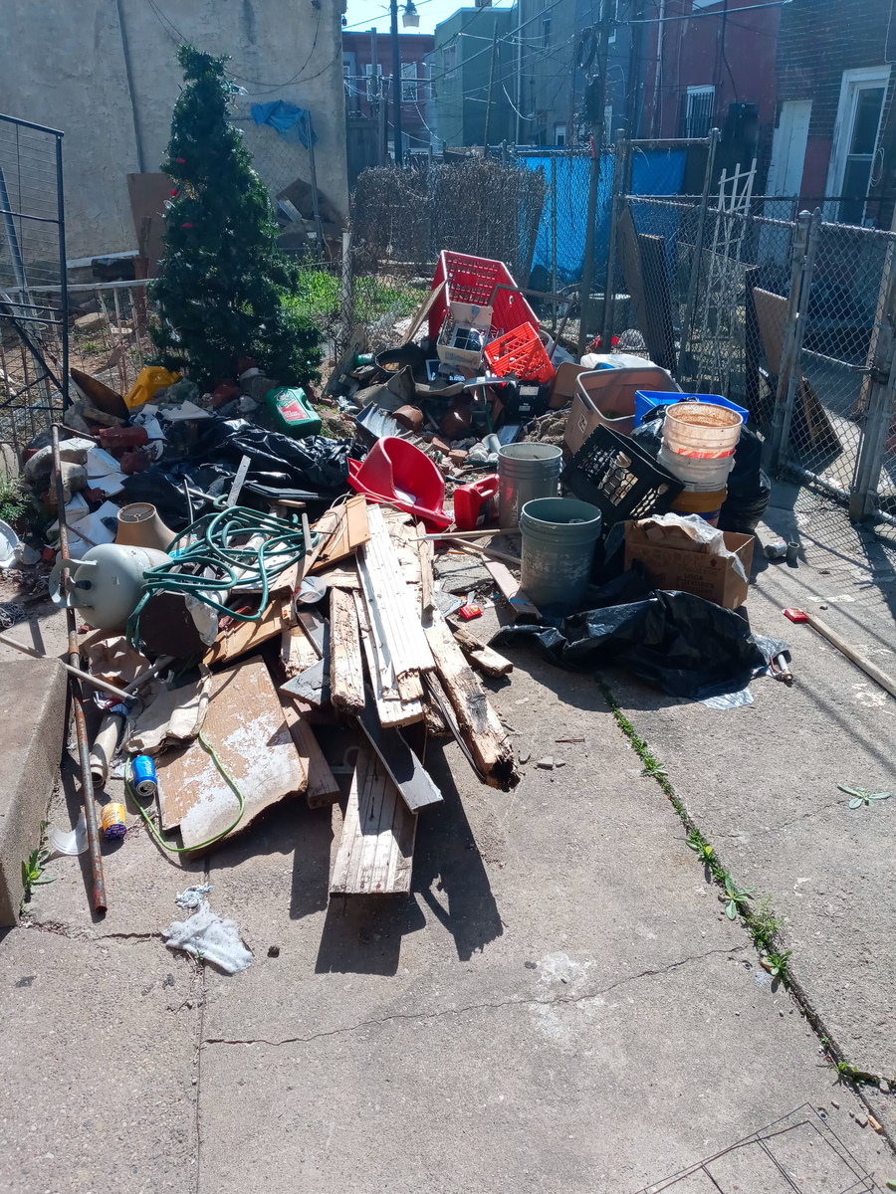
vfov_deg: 63.4
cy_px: 597
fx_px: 966
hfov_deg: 49.7
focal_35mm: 28
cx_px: 448
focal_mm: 3.61
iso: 100
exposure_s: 1/1815
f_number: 1.8
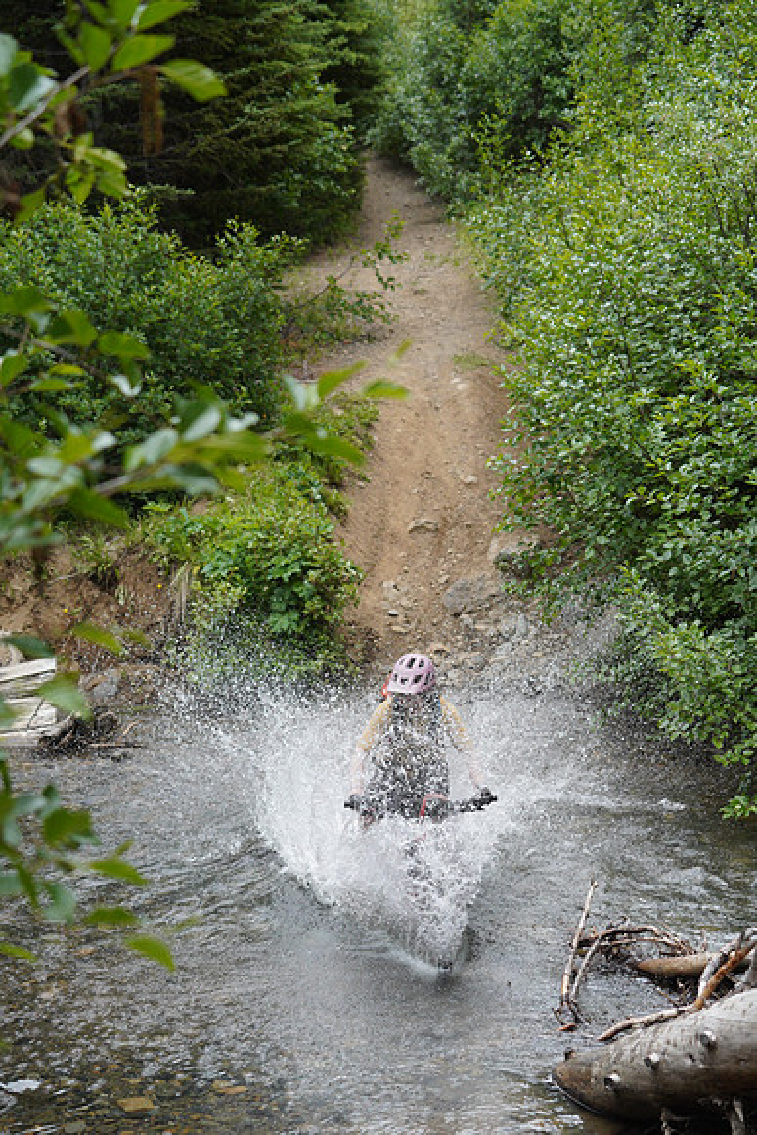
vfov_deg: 27.7
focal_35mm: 73
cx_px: 378
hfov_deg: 18.7
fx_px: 2301
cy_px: 568
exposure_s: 1/1000
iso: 2500
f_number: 5.6
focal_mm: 73
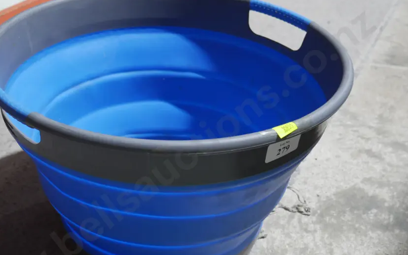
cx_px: 169
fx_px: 523
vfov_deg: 27.3
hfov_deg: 42.5
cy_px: 170
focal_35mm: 47
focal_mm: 18
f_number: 4
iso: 800
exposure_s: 1/60
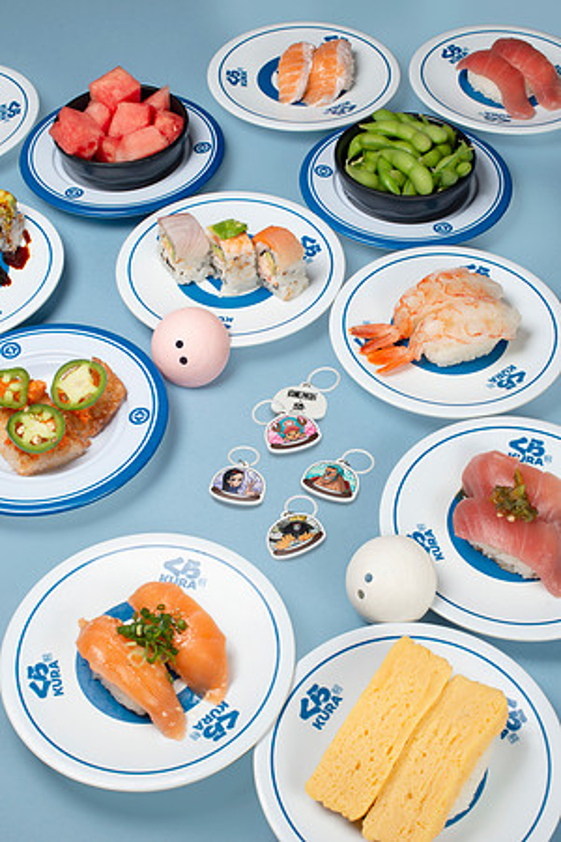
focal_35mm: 50
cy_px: 421
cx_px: 280
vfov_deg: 39.6
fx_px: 1169
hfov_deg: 27.0
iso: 200
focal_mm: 50
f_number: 16
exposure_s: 1/80
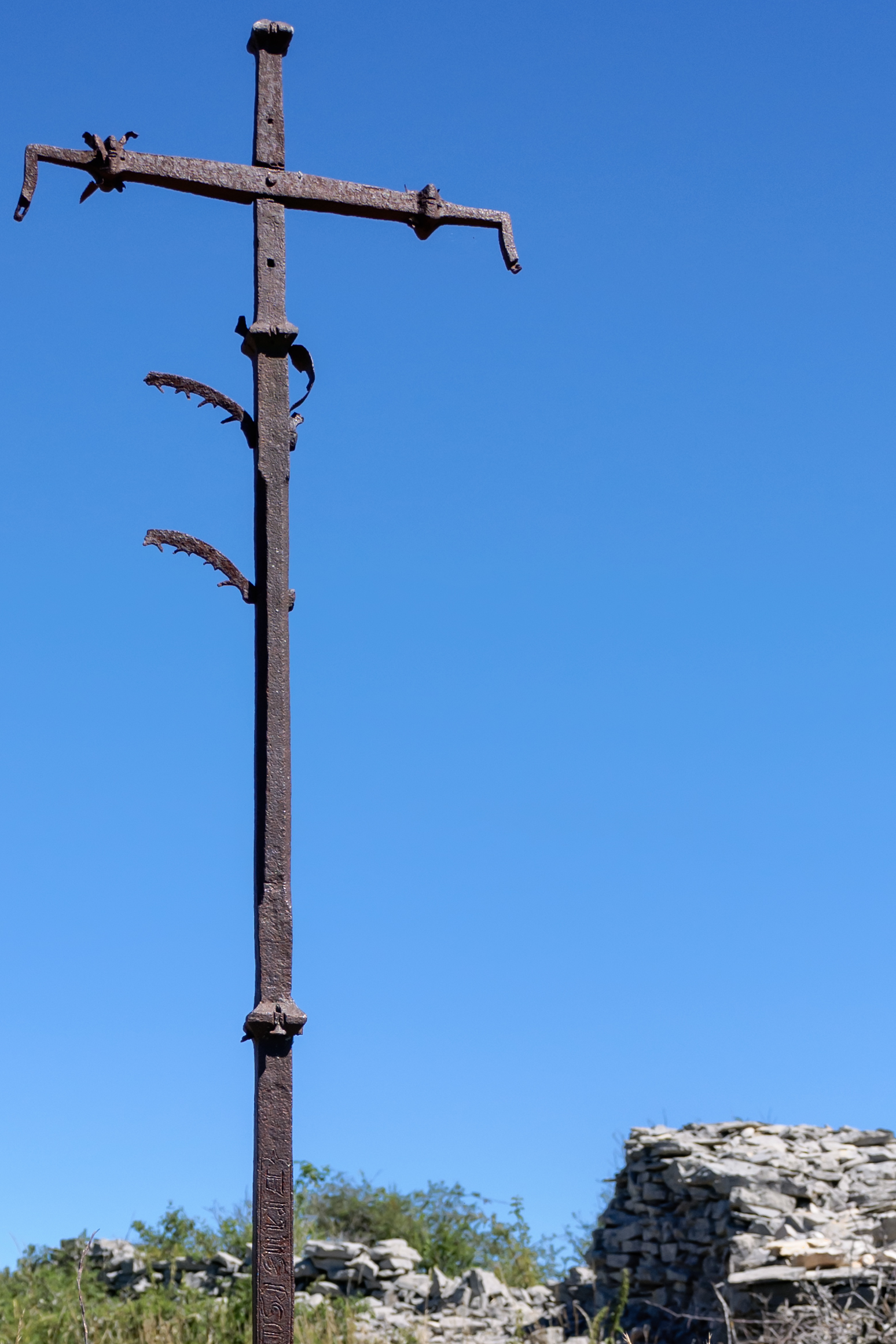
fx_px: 2535
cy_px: 1066
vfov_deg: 29.1
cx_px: 273
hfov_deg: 20.0
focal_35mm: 68
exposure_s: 1/1600
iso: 200
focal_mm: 25
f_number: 4.5
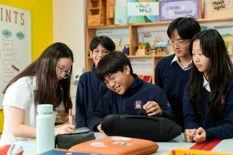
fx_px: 349
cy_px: 80
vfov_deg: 25.0
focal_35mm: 54
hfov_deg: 36.9
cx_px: 117
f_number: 2.8
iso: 800
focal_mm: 52
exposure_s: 1/200
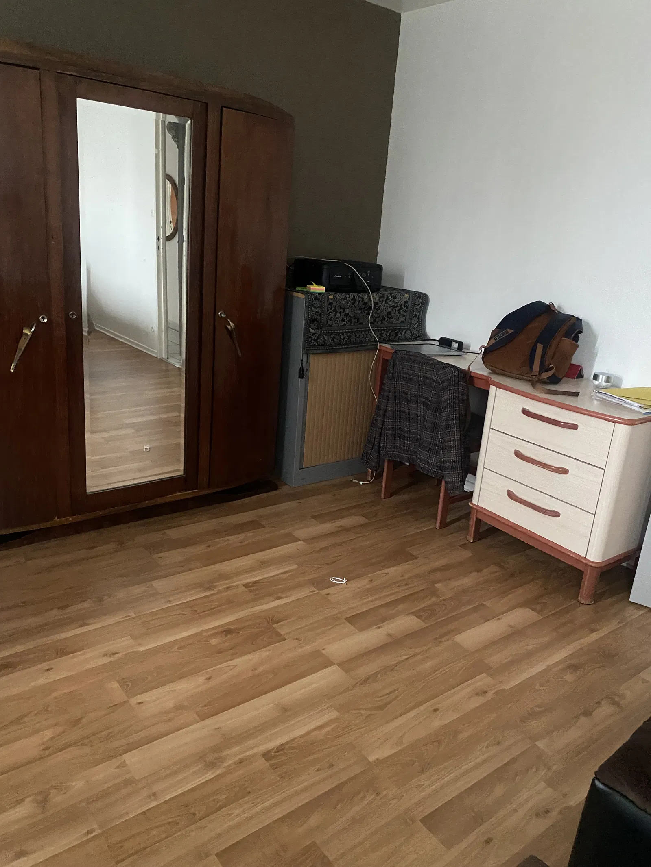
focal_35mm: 26
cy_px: 434
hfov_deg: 53.1
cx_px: 326
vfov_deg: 67.3
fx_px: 652
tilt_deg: -18.5
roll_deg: -4.0
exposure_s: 1/30
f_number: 1.8
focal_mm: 4.25
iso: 800
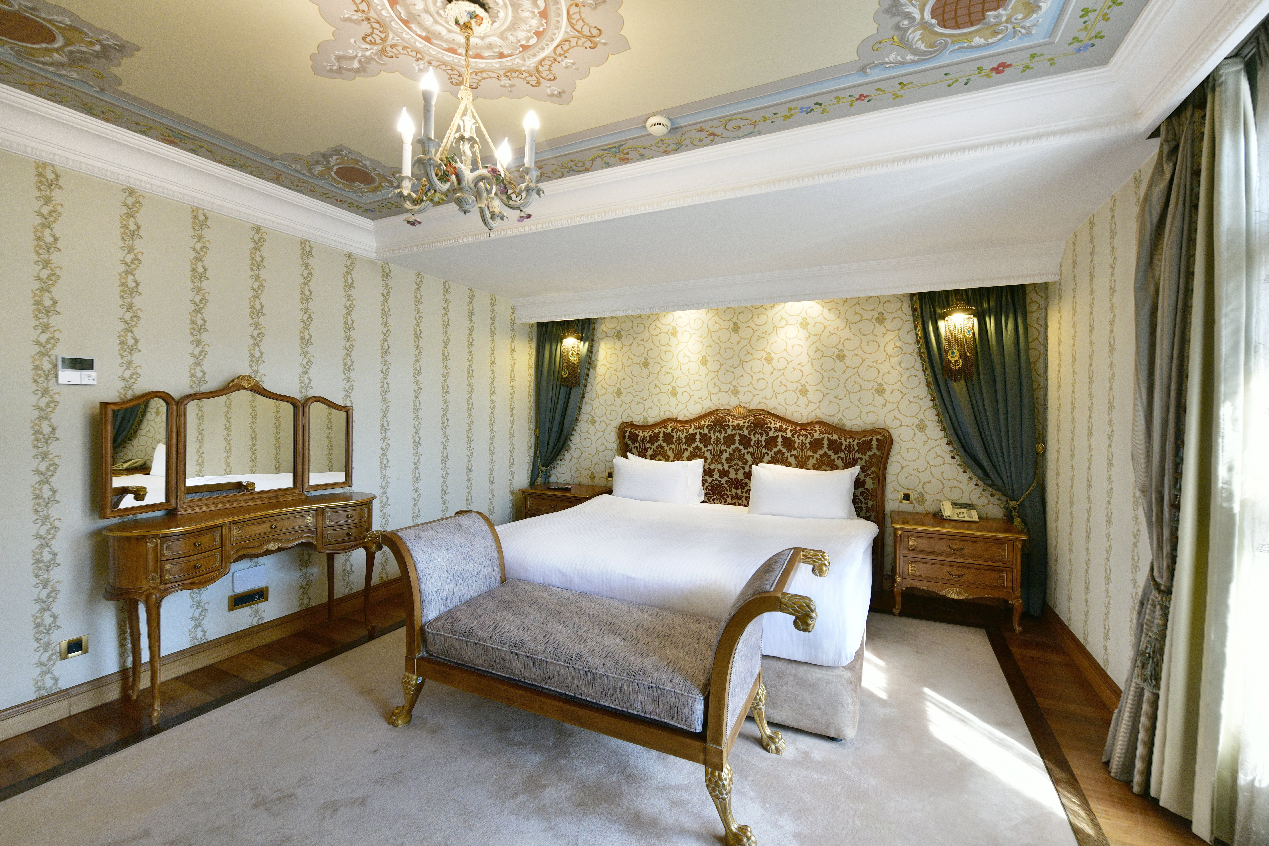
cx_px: 634
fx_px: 493
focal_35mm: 14
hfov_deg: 104.3
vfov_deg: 81.2
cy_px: 423
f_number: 8
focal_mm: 14
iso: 1250
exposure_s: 1/60
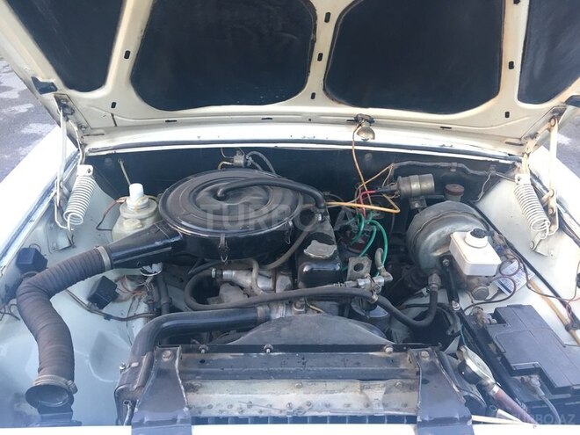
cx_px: 290
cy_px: 218
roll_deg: -1.8
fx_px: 486
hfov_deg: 61.7
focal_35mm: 29
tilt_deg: -27.3
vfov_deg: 48.2
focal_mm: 4.15
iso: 100
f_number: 2.2
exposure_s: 1/33
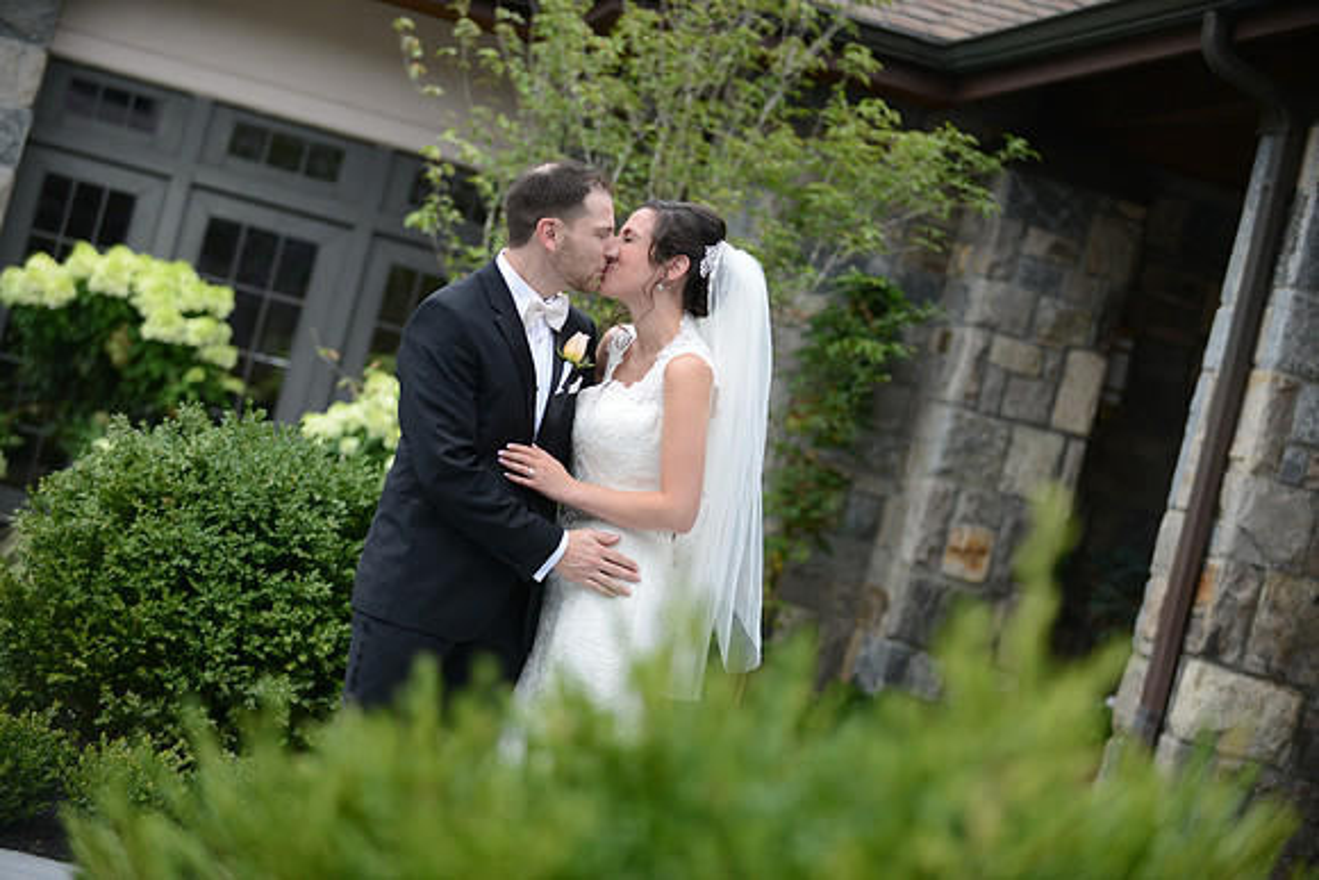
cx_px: 660
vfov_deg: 15.9
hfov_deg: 23.6
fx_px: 3152
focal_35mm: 86
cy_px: 440
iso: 500
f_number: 3.2
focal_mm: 86
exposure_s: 1/1600
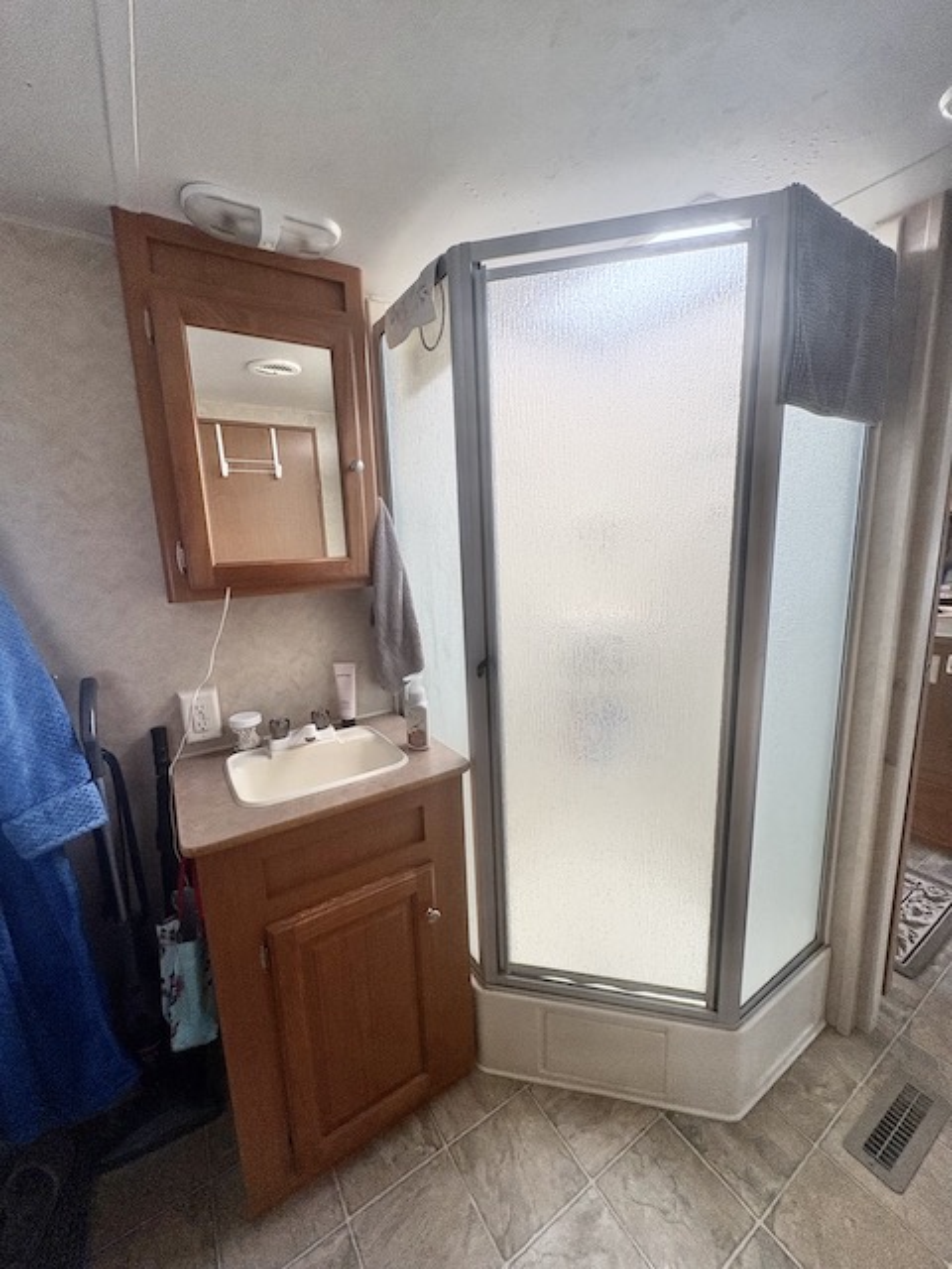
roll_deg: +3.0
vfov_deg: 102.1
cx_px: 476
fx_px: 513
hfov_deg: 85.7
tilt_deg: -9.5
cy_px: 634
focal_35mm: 14
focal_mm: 2.22
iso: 160
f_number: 2.2
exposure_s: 1/99
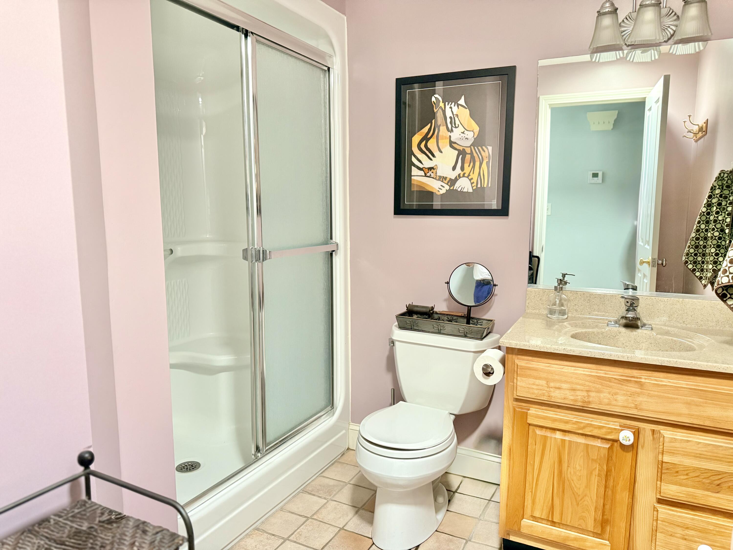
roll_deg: +0.4
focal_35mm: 24
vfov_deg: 56.8
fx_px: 508
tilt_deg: -7.4
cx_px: 366
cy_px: 275
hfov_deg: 71.6
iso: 500
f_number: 1.78
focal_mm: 6.76
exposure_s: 1/60
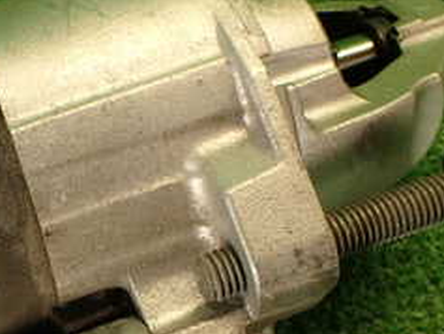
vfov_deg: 18.0
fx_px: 1039
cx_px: 90
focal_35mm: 81
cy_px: 298
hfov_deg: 23.8
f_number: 2.4
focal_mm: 5.79
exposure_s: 1/40
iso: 200
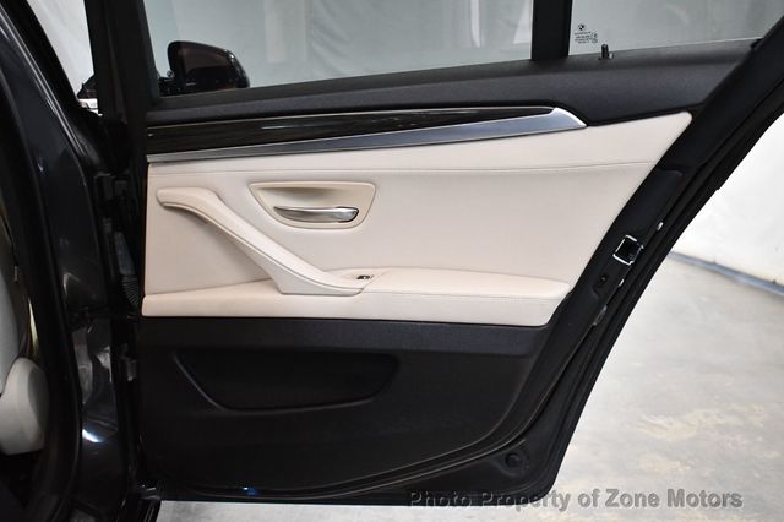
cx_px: 392
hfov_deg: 45.5
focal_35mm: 43
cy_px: 261
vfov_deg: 31.2
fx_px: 936
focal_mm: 29
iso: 3200
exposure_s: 1/100
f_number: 4.2
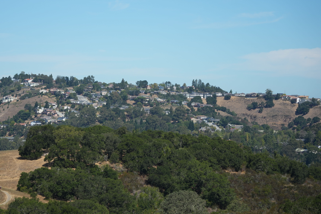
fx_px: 1391
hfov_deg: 13.2
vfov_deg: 8.8
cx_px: 120
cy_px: 113
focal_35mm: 156
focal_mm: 122
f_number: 5.6
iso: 320
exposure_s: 1/1600
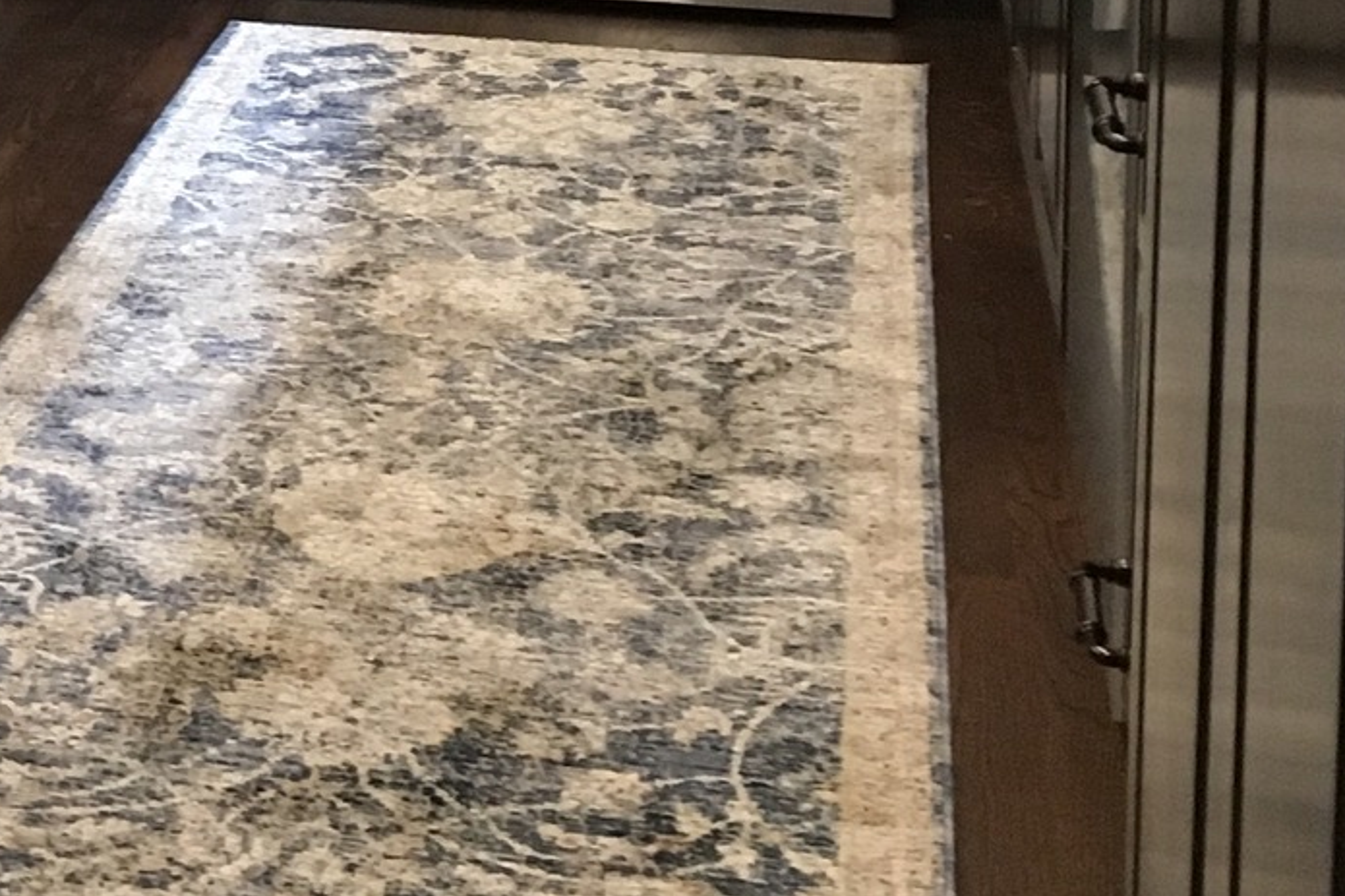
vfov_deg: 12.8
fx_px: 3735
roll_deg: -0.1
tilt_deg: -5.8
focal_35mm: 100
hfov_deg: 19.5
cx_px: -153
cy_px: -526
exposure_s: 1/15
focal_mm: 4.15
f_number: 2.2
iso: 200
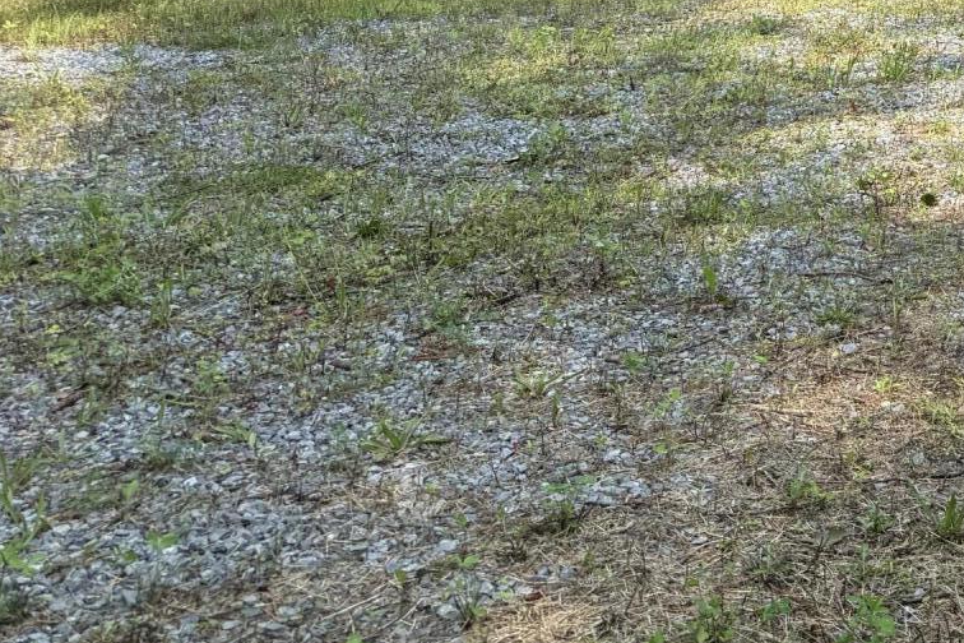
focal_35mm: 66
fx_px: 1767
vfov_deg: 18.4
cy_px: -300
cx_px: 1273
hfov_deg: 25.9
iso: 100
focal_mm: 6.76
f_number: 1.78
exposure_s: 1/2053
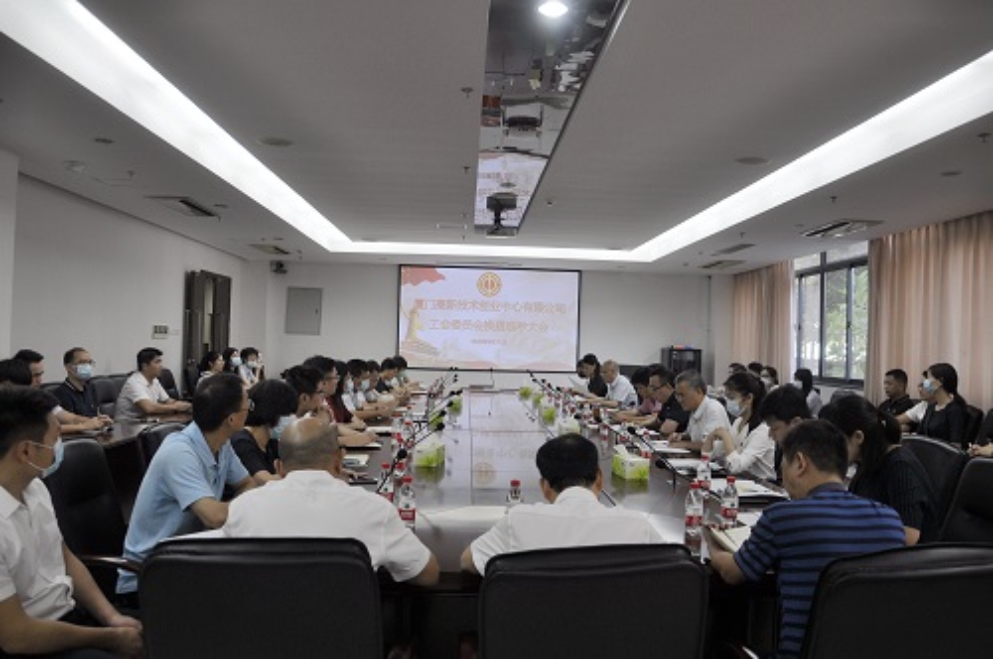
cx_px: 496
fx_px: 744
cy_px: 330
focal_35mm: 27
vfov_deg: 47.8
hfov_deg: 67.4
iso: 320
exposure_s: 1/50
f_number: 3.5
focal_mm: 18
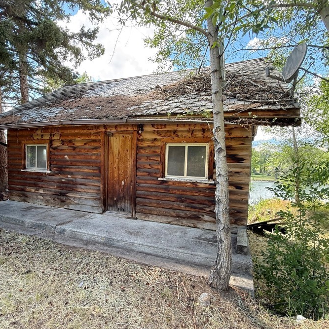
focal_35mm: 19
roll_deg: -0.5
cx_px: 153
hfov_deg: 77.6
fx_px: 204
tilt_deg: -4.5
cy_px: 175
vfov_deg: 77.6
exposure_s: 1/99
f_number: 2.2
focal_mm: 2.22
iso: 80
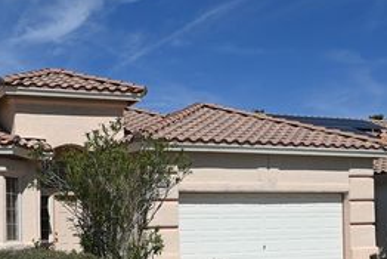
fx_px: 661
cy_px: 208
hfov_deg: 32.3
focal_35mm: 61
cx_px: 127
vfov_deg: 21.8
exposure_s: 1/640
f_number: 9
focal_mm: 21.5
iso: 100
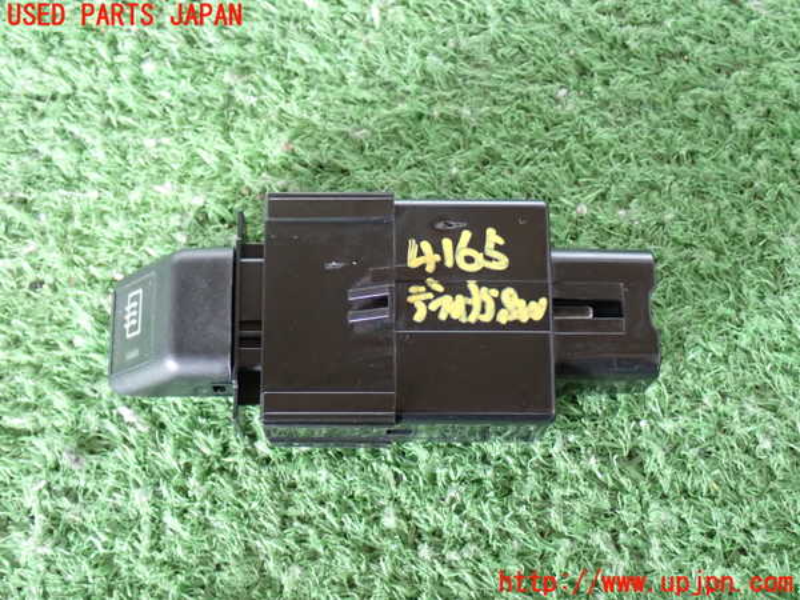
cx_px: 400
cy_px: 300
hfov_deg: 33.2
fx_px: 1340
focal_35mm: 58
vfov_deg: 25.2
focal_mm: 10.35
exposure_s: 1/15
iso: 800
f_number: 3.5
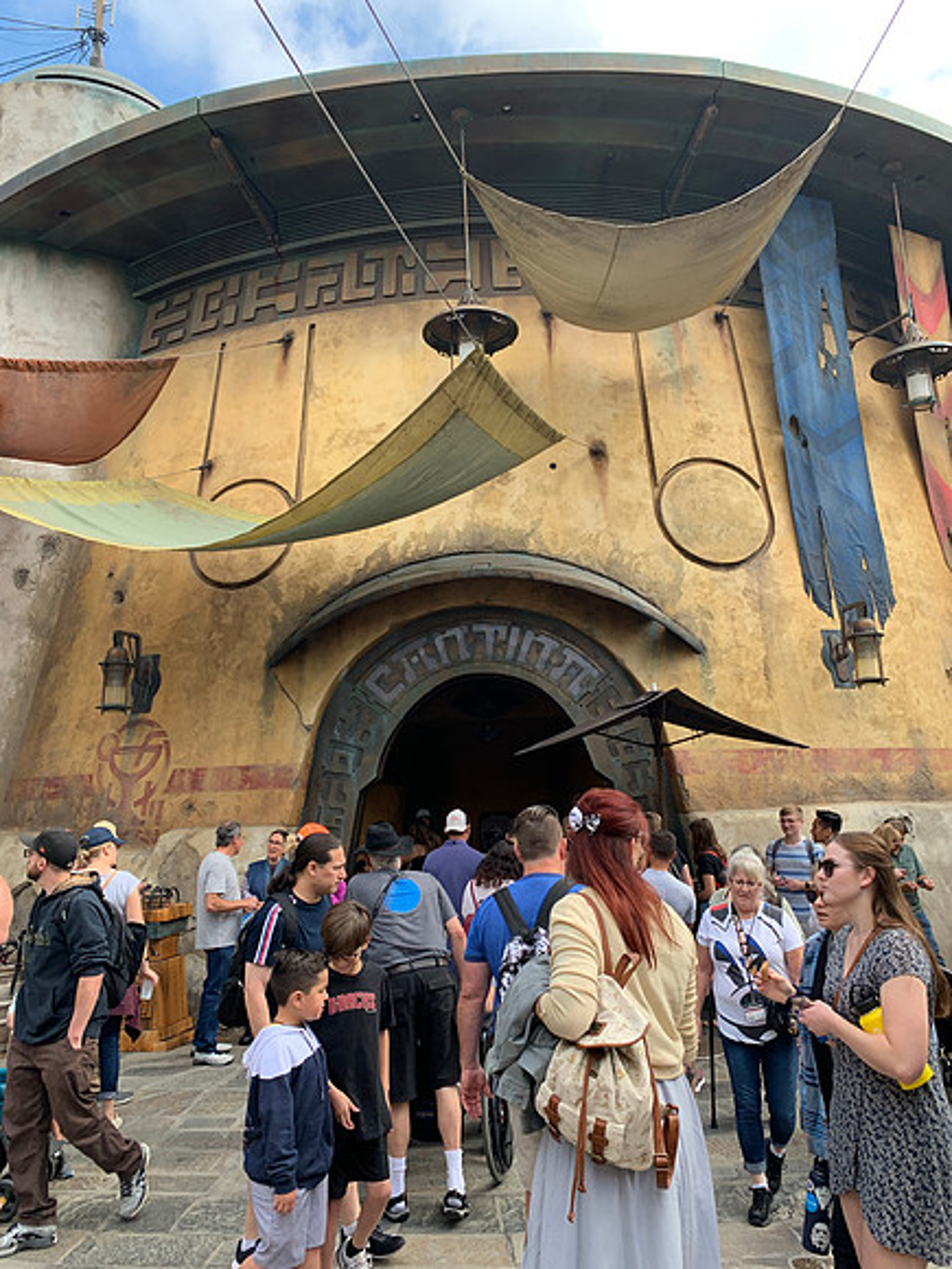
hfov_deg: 53.1
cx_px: 476
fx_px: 953
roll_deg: +1.3
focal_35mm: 26
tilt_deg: +10.7
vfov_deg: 67.3
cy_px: 634
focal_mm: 4.25
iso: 25
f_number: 1.8
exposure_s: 1/412
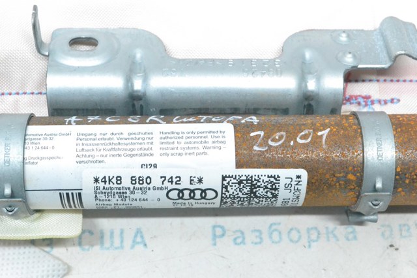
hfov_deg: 29.3
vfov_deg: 19.7
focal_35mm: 69
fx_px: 799
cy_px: 139
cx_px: 208
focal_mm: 46
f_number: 10
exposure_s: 1/125
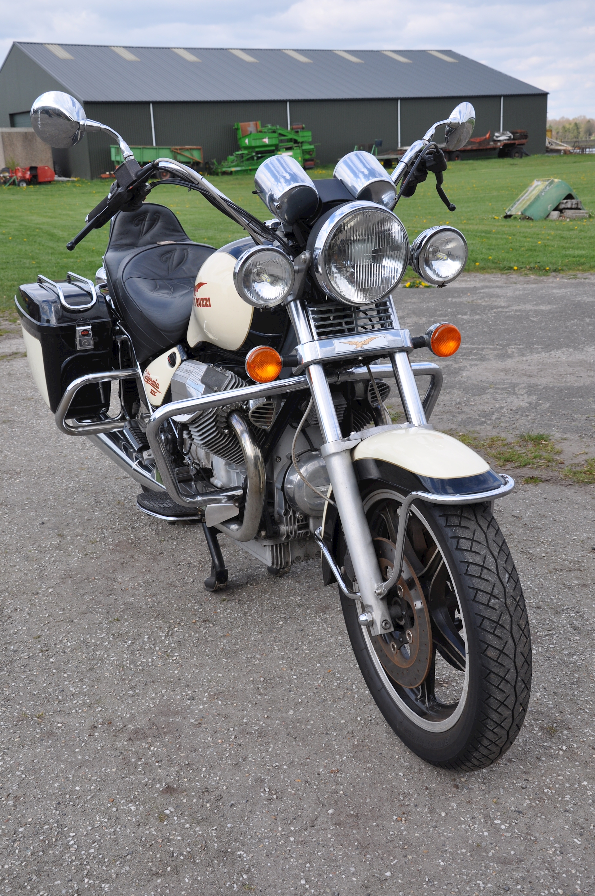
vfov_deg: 46.4
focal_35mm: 42
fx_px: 1044
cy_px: 448
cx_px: 298
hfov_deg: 31.8
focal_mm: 28
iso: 200
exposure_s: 1/250
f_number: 8
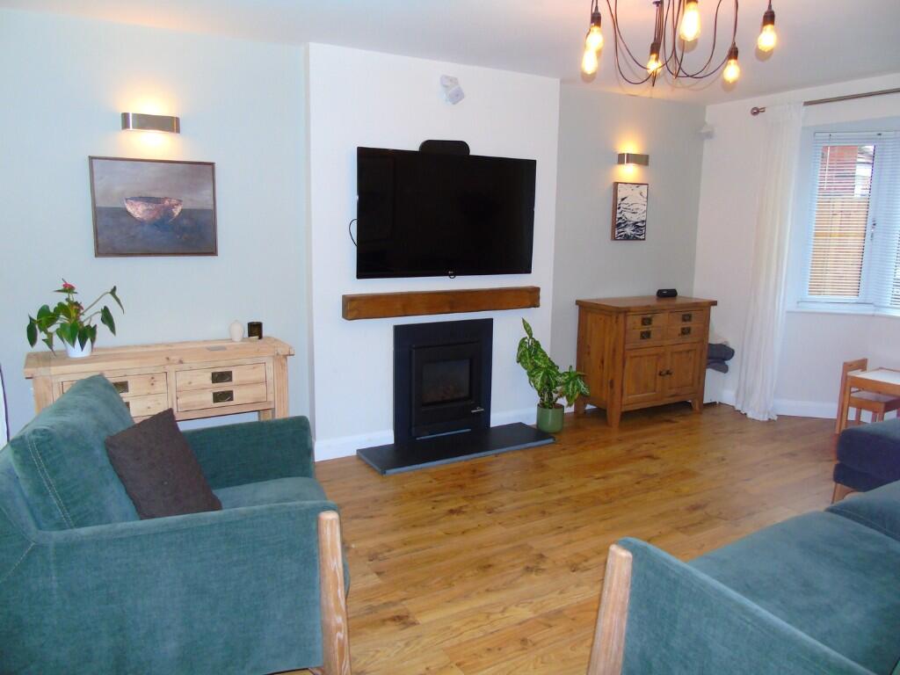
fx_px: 650
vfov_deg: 54.9
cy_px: 338
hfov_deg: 69.4
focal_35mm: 25
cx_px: 450
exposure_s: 1/30
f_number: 3.4
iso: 200
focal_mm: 4.4
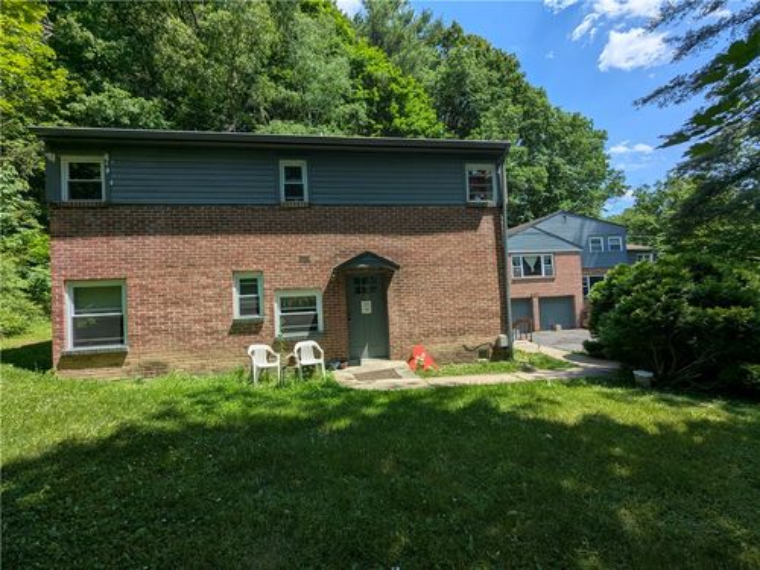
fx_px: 351
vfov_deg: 78.1
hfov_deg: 94.5
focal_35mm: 16
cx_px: 380
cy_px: 285
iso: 45
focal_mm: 2.35
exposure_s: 1/1550
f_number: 2.2
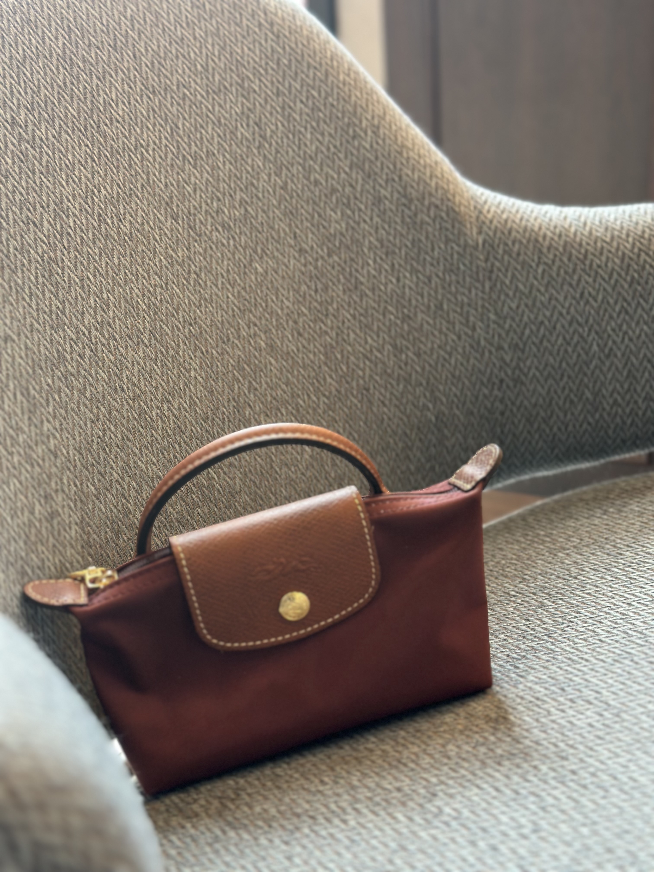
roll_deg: +3.4
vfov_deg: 39.7
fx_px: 1209
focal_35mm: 48
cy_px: 436
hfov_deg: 30.3
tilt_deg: -20.0
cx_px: 327
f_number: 1.78
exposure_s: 1/50
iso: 125
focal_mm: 6.86
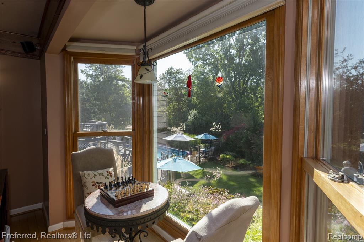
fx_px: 202
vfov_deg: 61.8
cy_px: 121
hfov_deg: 84.0
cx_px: 182
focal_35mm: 20
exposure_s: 1/125
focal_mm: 20
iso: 640
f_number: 18
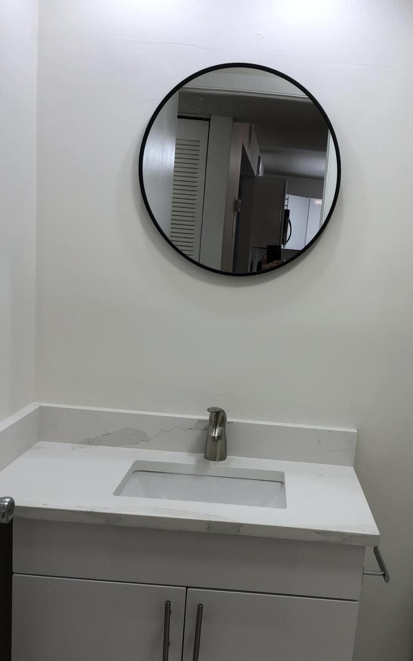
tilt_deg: -13.1
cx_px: 260
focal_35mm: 37
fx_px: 666
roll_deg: -5.4
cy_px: 399
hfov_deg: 34.3
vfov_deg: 52.4
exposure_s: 1/120
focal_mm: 4
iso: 50
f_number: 1.8
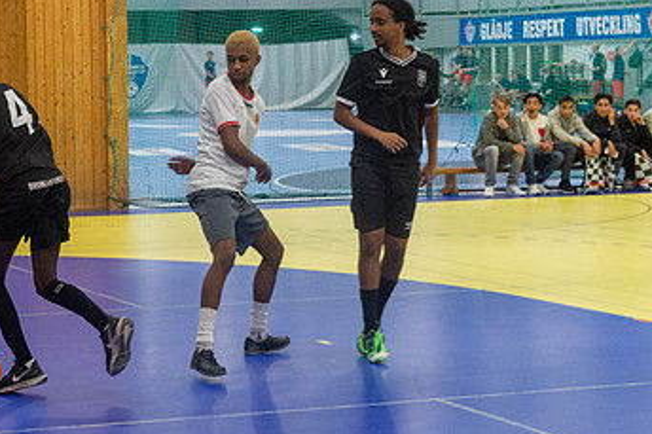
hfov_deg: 17.3
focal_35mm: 118
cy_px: 275
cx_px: 203
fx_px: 2136
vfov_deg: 11.6
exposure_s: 1/500
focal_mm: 70
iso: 5600
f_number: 3.5
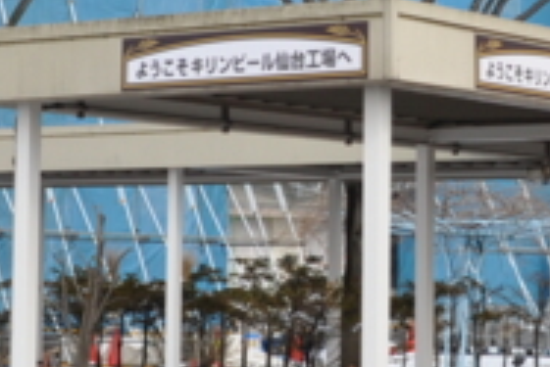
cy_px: 166
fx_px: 2156
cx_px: 409
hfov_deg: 14.5
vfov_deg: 9.7
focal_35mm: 141
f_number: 11
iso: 320
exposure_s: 1/400
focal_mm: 22
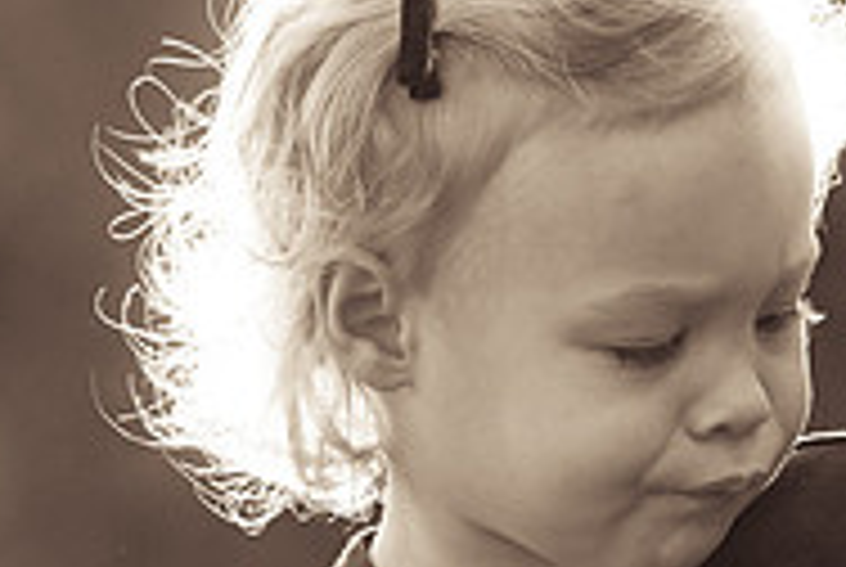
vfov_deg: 1.5
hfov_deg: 2.2
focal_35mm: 927
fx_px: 21819
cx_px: 819
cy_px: 612
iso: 250
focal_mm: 200
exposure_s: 1/500
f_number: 2.8
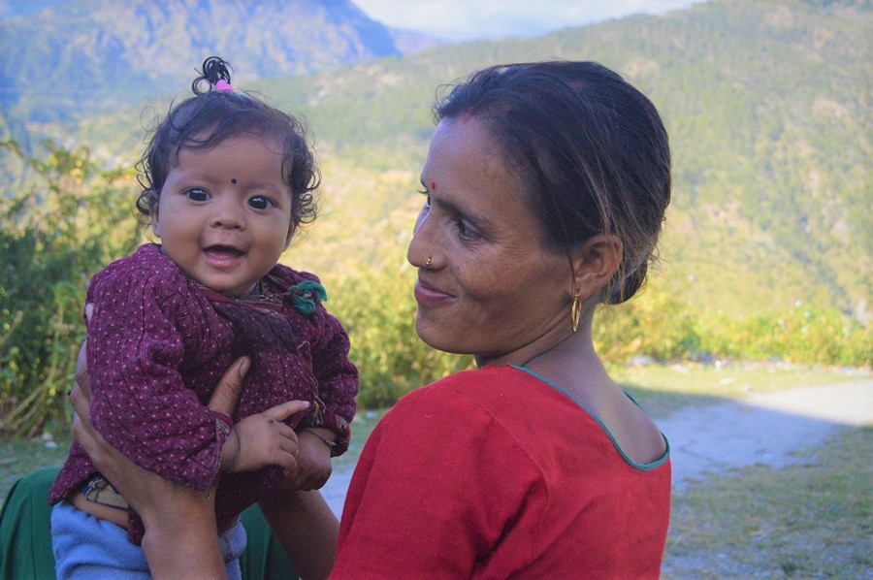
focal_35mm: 33
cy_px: 290
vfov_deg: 39.9
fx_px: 799
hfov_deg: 57.3
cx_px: 436
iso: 1600
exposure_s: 1/3200
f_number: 4.5
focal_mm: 22
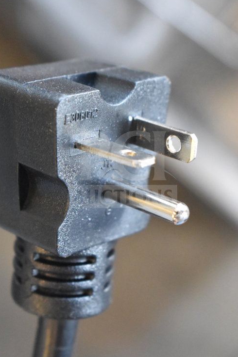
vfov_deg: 19.9
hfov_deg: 13.3
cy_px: 170
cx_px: 122
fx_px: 1019
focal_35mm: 103
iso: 5600
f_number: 5.6
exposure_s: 1/100
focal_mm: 55
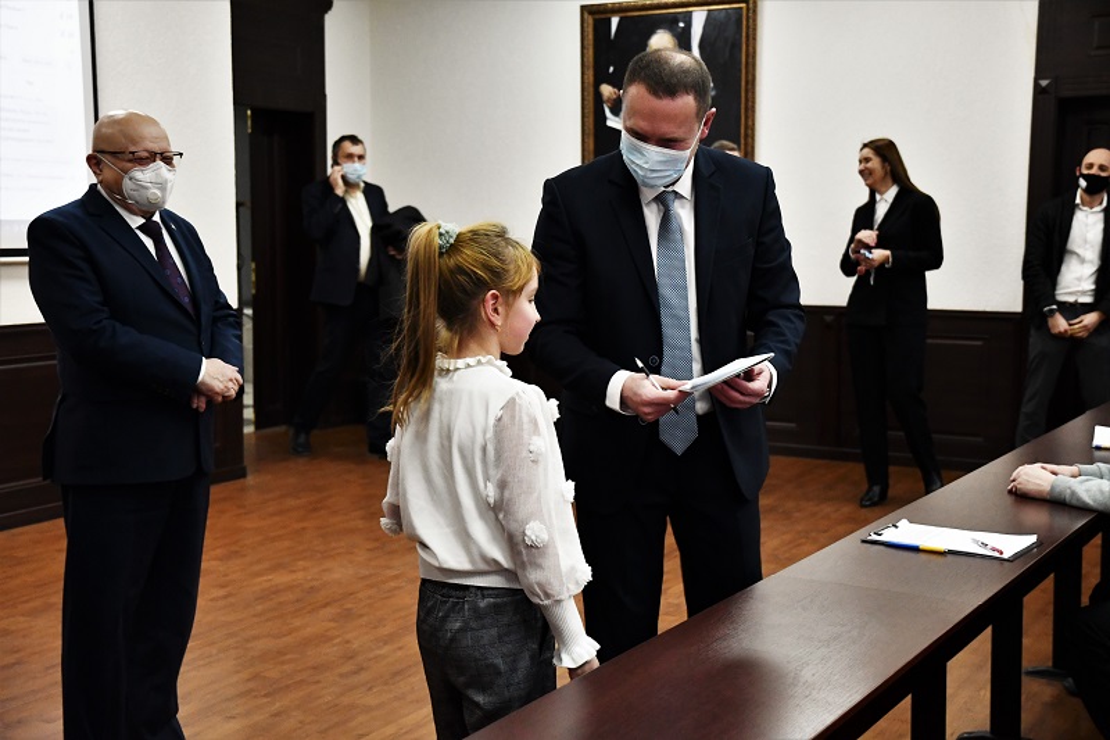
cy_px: 370
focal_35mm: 52
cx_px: 555
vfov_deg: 26.0
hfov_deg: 38.2
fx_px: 1603
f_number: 3.3
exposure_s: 1/125
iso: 2500
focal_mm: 35
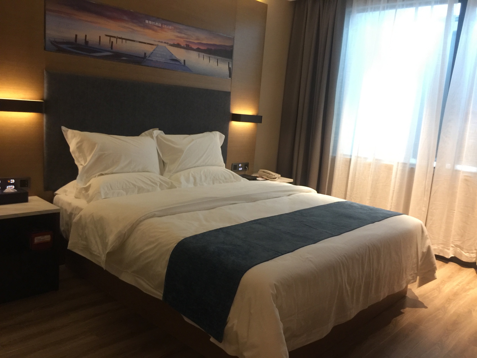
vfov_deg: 48.2
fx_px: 400
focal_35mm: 29
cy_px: 179
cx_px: 238
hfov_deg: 61.7
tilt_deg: -10.8
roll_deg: -4.4
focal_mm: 4.15
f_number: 2.2
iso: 100
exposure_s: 1/10
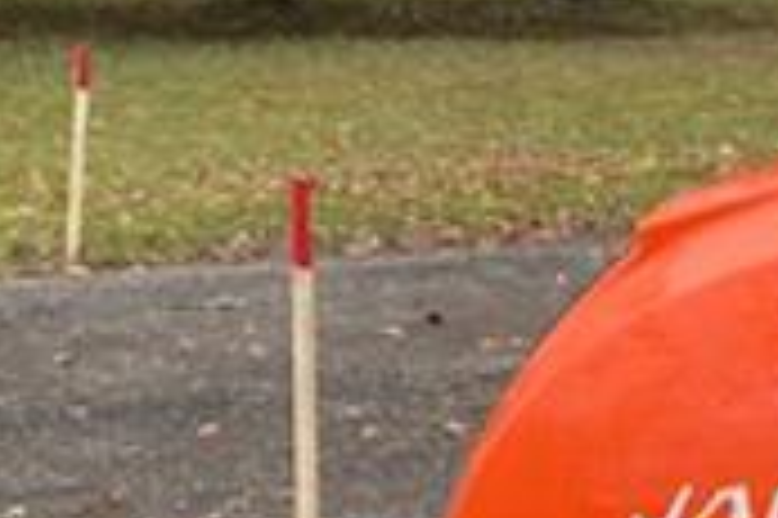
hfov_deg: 13.6
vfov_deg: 10.9
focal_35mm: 125
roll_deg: -1.2
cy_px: 243
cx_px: 1637
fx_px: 2699
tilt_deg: -7.8
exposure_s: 1/122
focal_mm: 4.25
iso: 40
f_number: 1.8
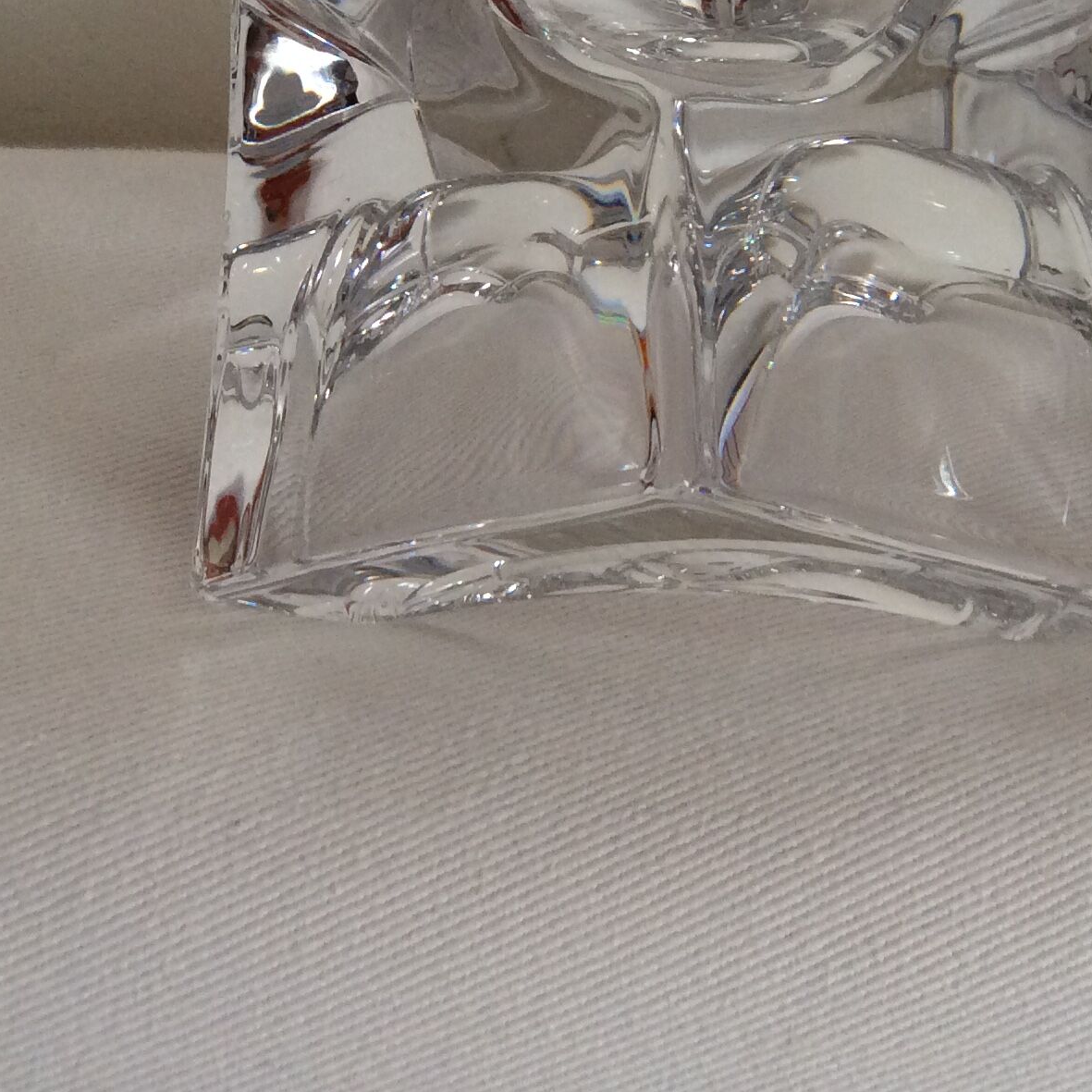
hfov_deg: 27.6
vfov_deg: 27.6
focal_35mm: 62
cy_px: 391
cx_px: 676
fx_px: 2213
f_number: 2.4
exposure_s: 1/25
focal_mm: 3.3
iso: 64
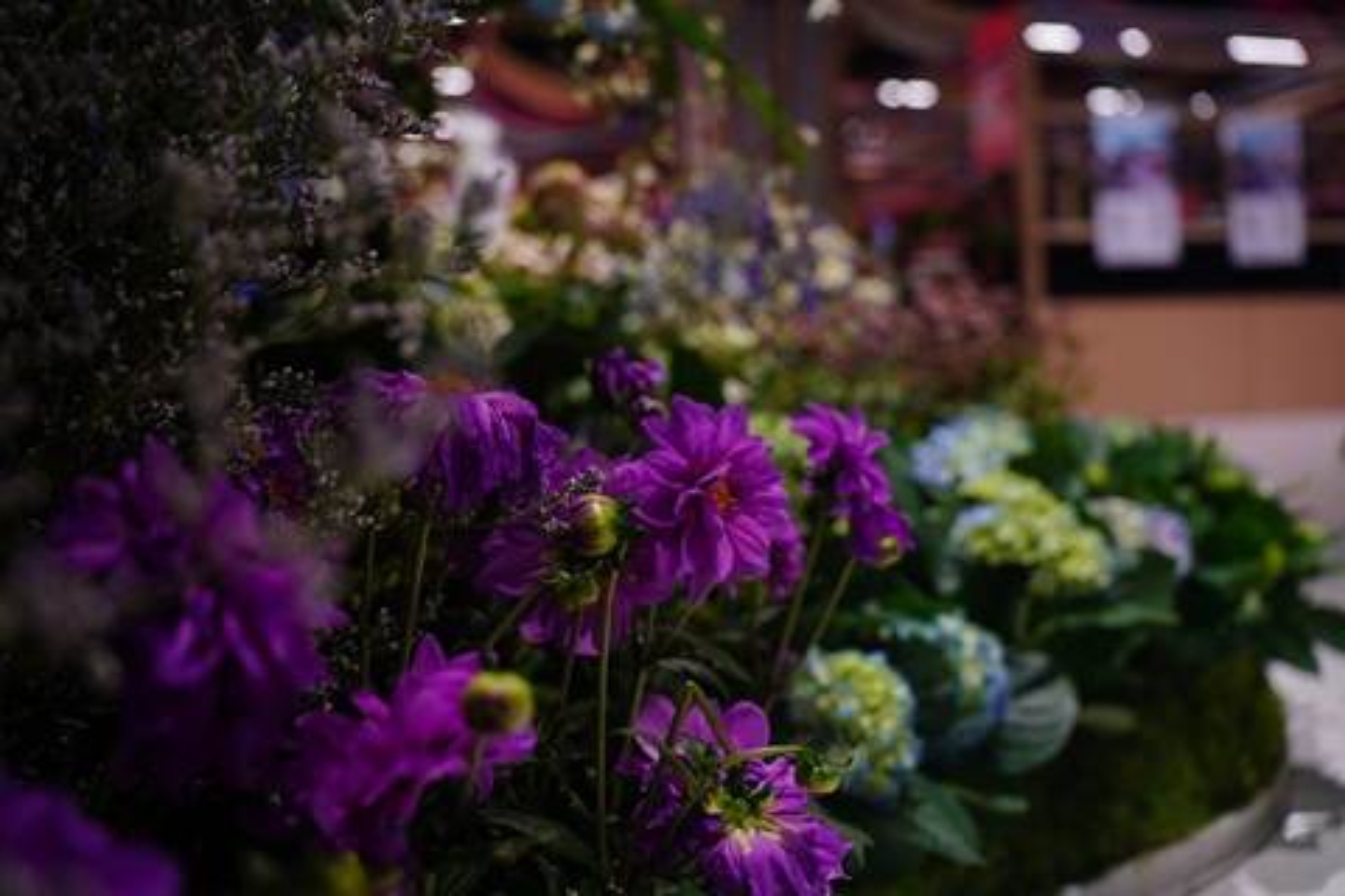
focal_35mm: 28
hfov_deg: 65.5
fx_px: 1046
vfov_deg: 46.4
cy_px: 448
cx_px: 672
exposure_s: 1/60
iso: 200
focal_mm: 28
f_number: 2.8
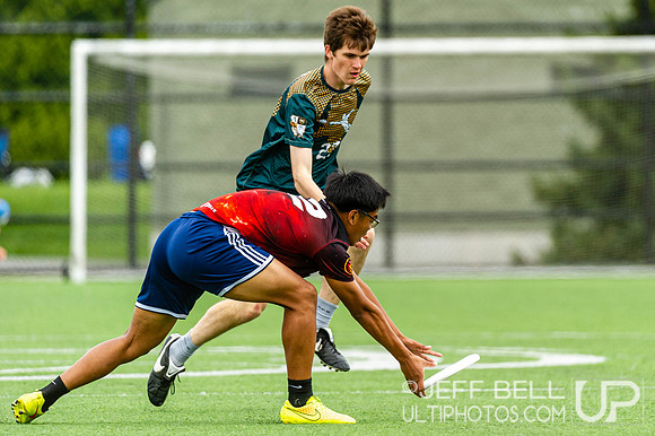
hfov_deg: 3.9
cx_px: 449
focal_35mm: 531
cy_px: 169
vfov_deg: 2.6
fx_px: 9664
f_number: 4
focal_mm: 380
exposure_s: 1/1600
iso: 560
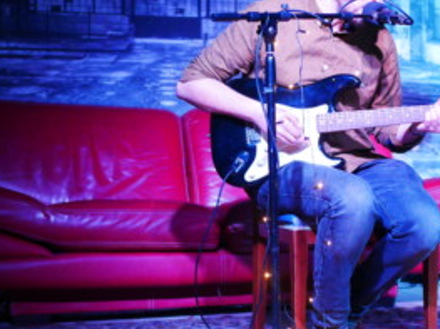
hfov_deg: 20.5
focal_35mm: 95
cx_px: 340
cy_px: 163
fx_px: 1207
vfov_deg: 15.5
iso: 1600
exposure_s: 1/320
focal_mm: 25
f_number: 1.7
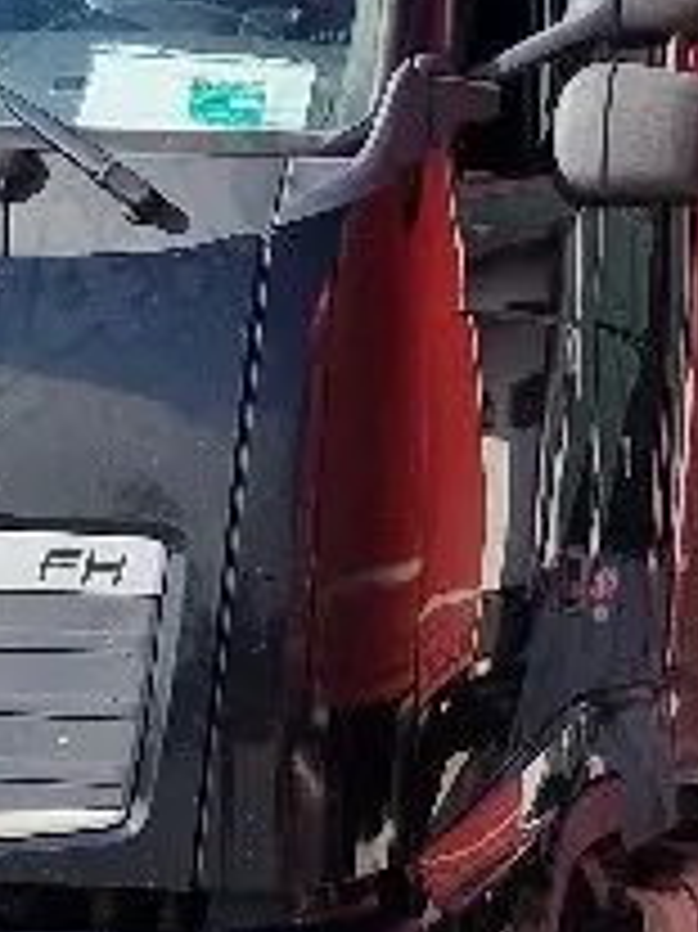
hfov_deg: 10.0
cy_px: 592
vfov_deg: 13.3
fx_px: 3983
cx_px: 212
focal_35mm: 148
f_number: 1.8
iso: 50
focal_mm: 6.4
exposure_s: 1/1111
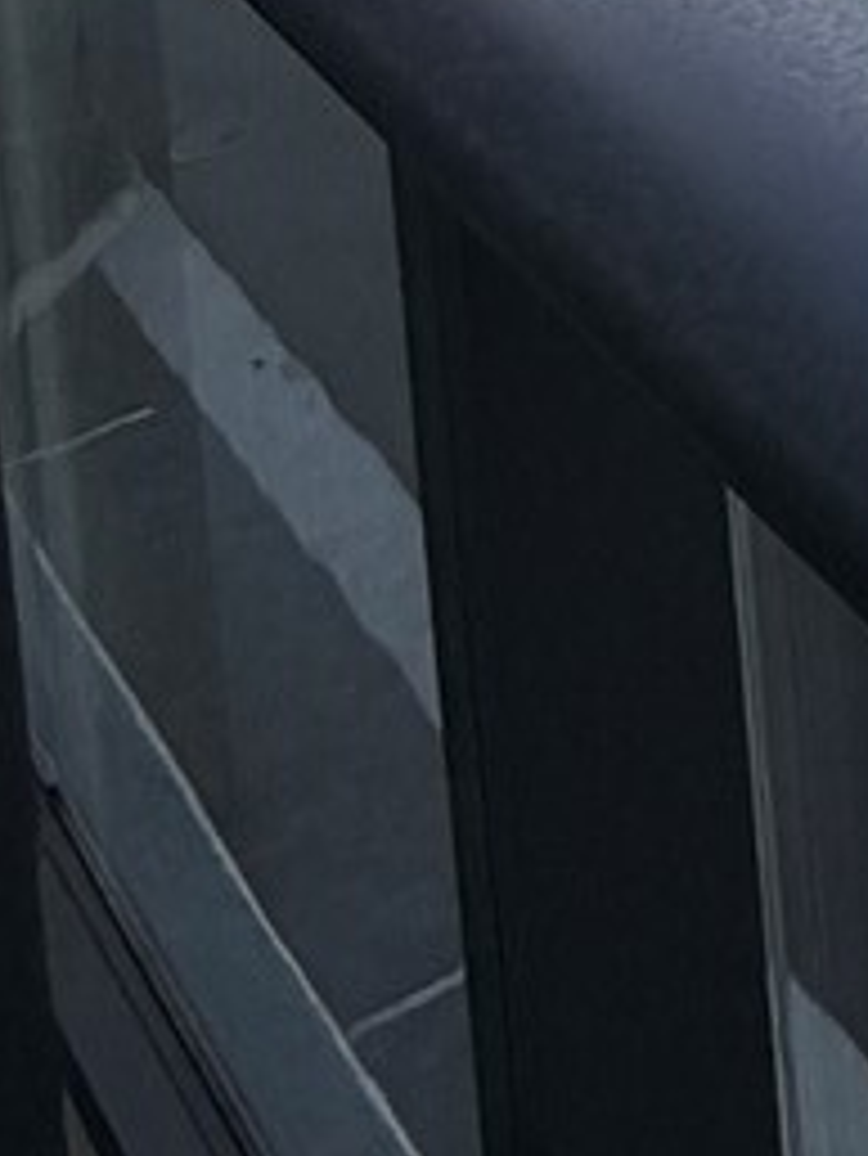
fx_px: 2906
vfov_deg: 16.5
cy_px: -1214
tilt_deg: -5.4
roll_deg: +3.0
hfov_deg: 12.5
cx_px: 2190
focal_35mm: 87
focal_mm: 2.22
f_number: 2.2
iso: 20
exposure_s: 1/1399
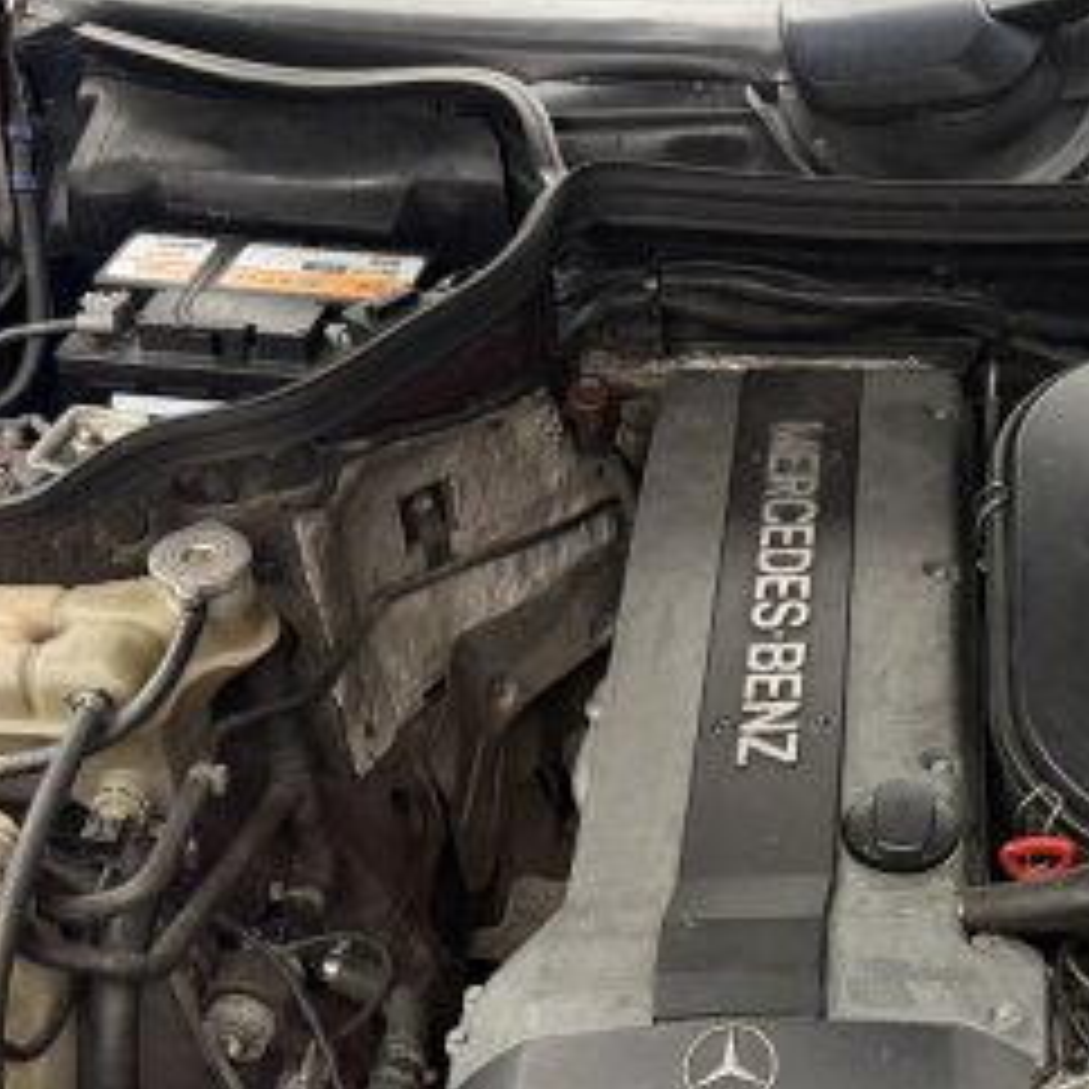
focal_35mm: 56
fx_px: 1993
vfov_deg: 29.0
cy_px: 1035
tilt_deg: -47.1
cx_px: 922
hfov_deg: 29.6
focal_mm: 6.76
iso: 500
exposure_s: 1/60
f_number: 1.78
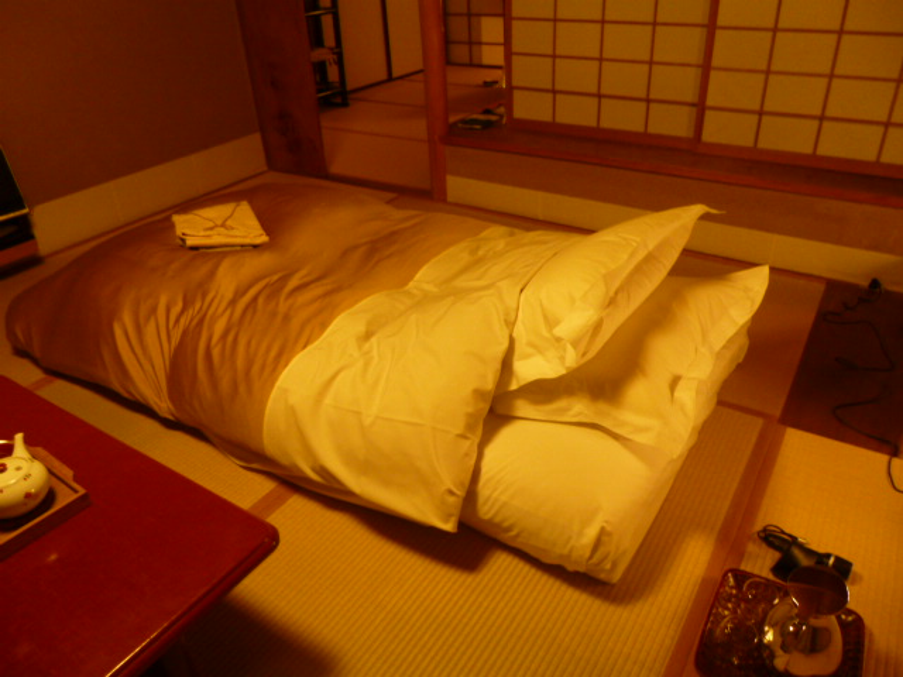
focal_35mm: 25
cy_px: 338
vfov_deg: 54.9
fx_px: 652
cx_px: 452
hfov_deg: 69.4
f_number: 3.1
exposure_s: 1/8
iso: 400
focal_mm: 4.5
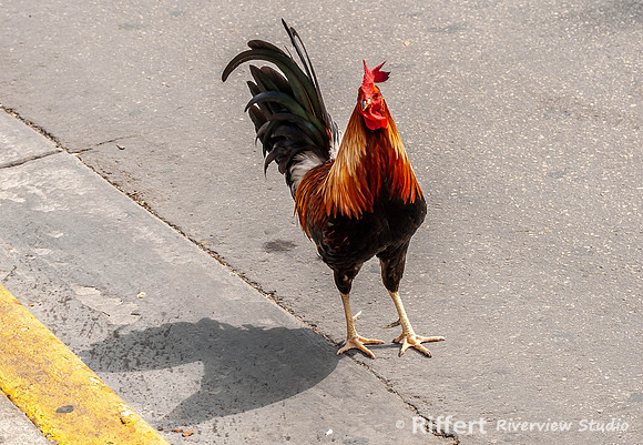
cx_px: 372
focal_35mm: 133
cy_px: 151
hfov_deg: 15.2
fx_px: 2409
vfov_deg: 10.5
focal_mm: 62
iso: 100
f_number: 5.3
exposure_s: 1/250
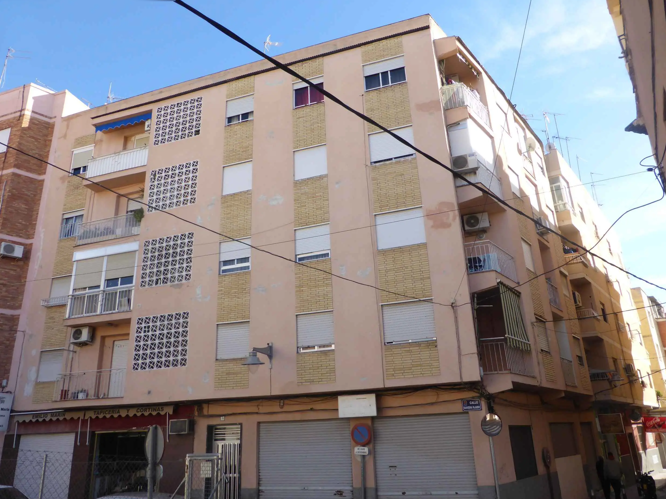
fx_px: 500
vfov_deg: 53.1
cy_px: 251
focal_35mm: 26
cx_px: 324
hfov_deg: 67.3
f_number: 3.3
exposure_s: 1/400
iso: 100
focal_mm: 4.3
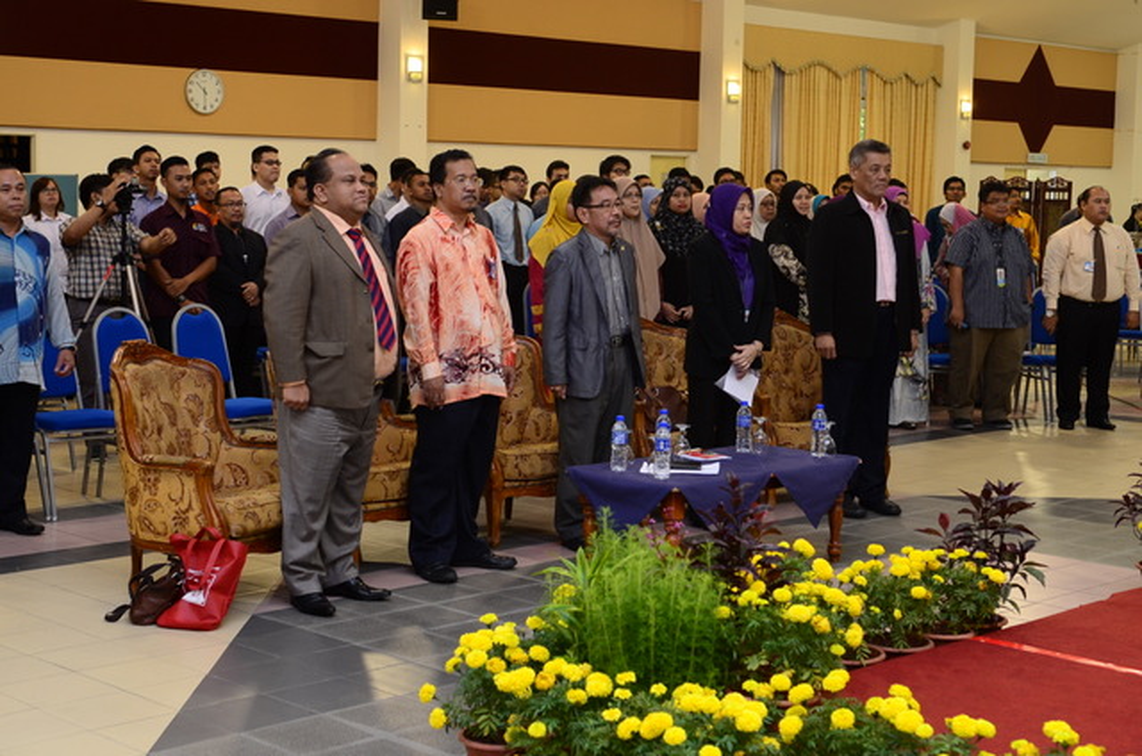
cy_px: 378
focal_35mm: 57
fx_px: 1805
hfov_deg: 35.1
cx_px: 571
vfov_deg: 23.7
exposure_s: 1/60
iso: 500
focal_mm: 38
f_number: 4.5
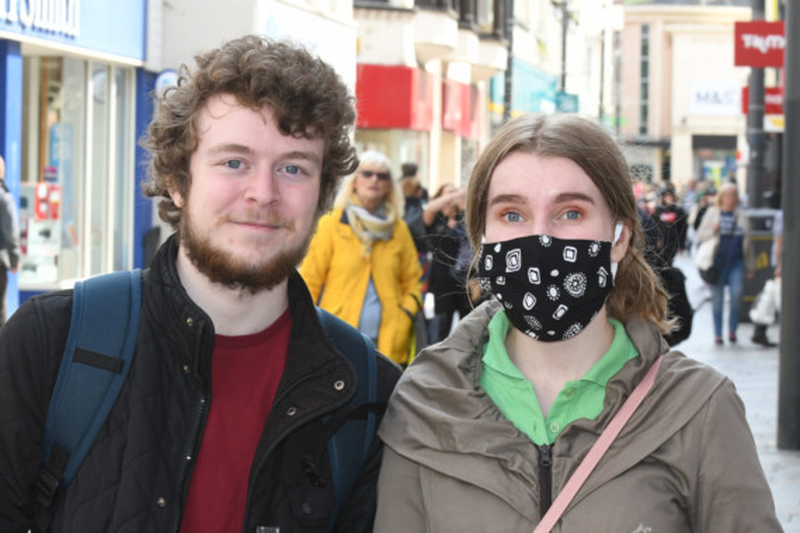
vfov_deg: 12.2
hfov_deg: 18.2
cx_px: 400
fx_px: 2500
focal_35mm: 112
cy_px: 266
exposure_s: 1/250
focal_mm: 75
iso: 800
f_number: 9
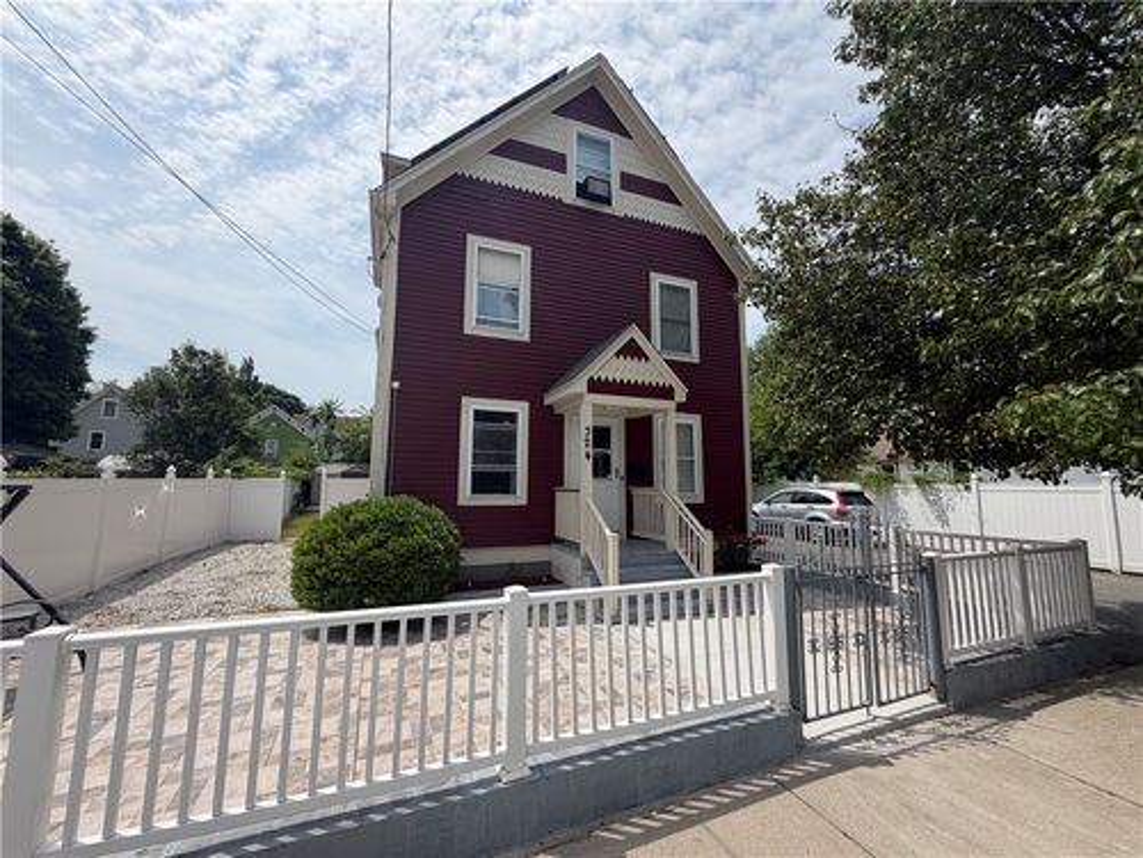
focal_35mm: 14
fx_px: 462
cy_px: 429
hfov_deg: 102.1
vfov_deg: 85.7
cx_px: 572
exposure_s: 1/1431
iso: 20
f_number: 2.2
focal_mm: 2.22
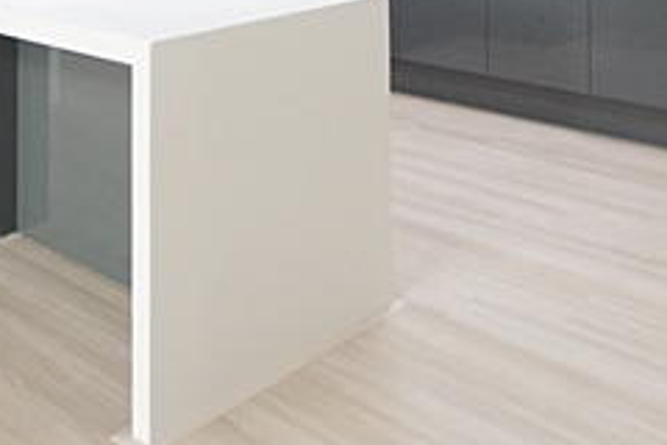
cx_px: 411
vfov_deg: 22.5
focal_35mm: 50
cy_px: -211
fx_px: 926
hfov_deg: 39.4
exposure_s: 1/60
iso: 800
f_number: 4
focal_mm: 10
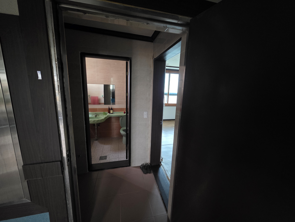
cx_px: 148
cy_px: 111
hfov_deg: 106.2
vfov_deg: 89.9
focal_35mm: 13
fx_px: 111
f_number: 1.9
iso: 1000
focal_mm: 2.2
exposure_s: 1/30
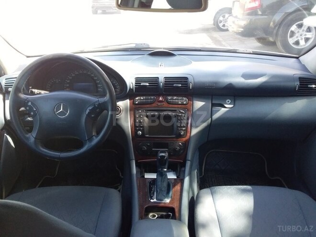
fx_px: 283
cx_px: 158
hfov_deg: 58.4
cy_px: 118
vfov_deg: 45.4
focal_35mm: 31
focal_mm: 3.3
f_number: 2.2
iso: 64
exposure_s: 1/100
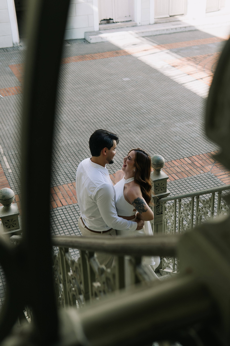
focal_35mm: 45
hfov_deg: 29.9
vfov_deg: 43.6
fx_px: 431
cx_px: 115
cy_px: 173
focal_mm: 30
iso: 125
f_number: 2.8
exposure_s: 1/200
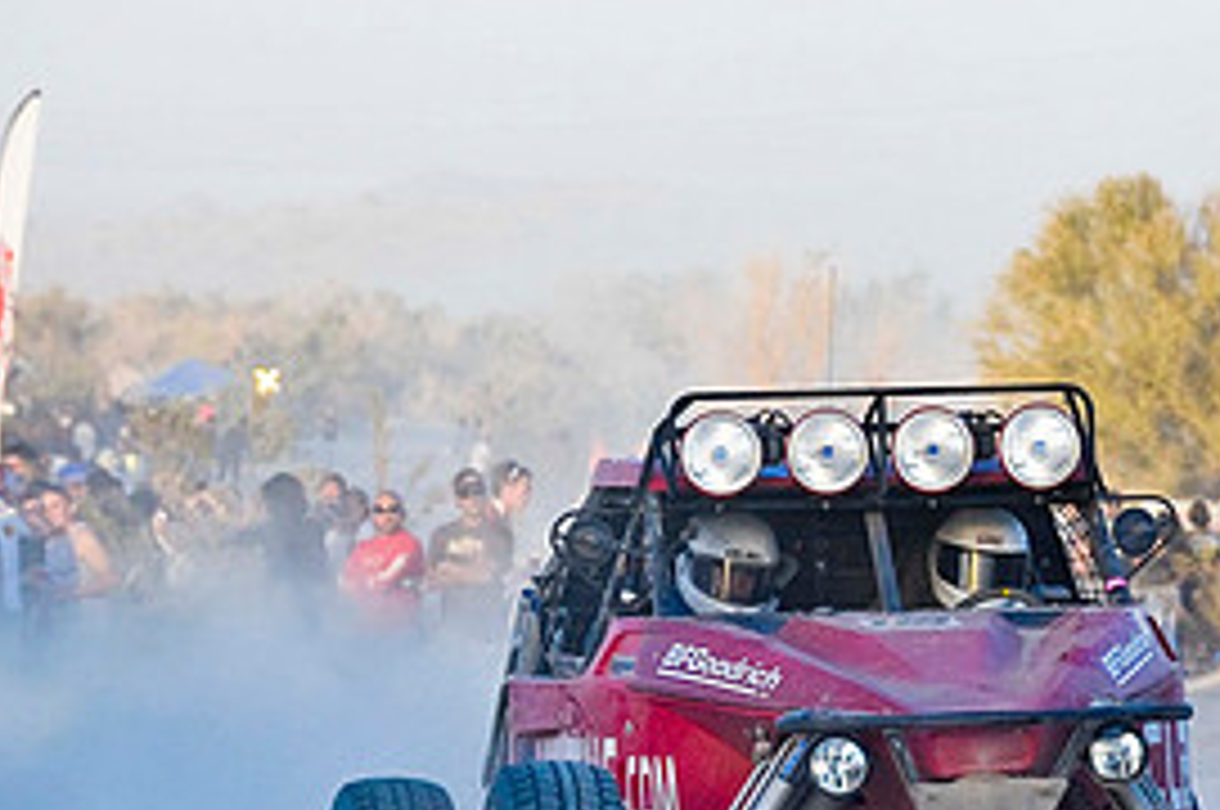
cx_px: 1031
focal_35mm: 428
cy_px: 860
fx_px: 14487
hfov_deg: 4.8
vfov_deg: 3.2
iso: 1000
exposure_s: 1/500
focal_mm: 200
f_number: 8
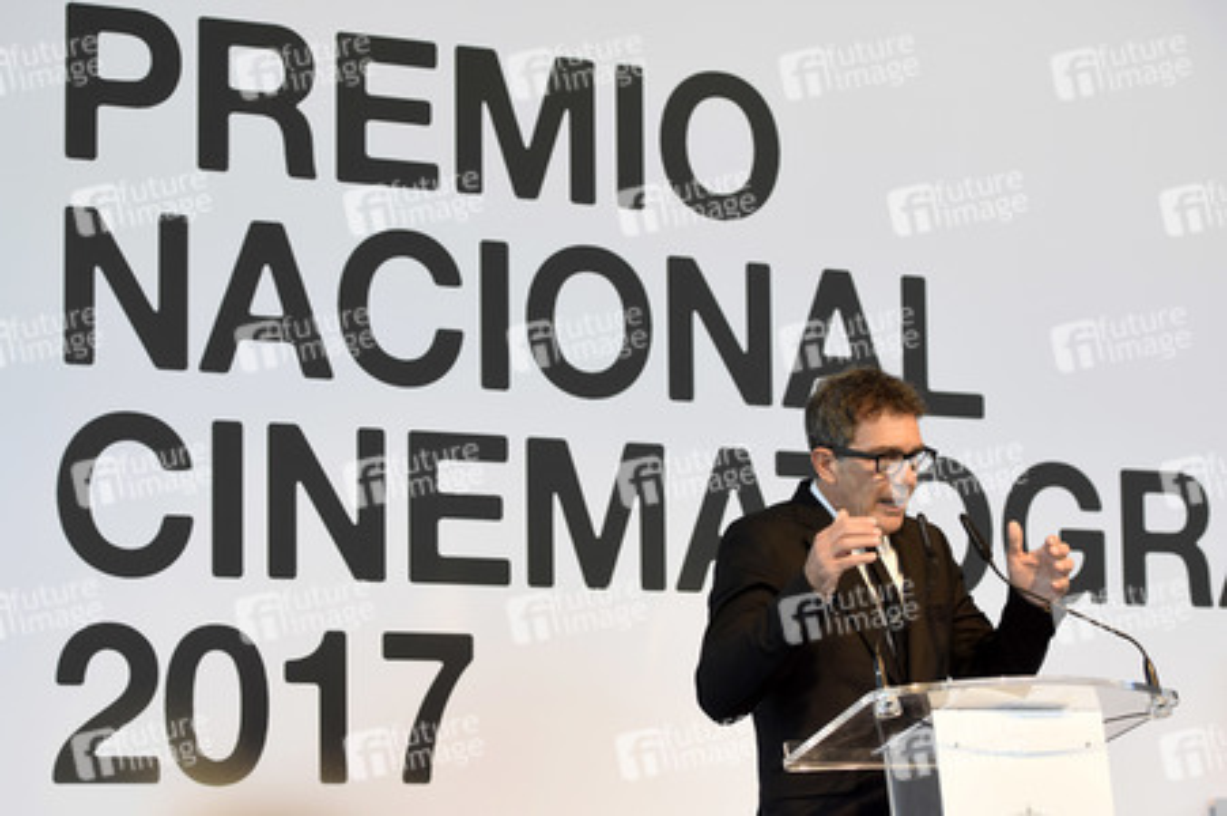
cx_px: 614
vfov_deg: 13.0
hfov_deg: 19.5
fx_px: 3576
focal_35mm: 105
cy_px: 408
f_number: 3.5
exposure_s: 1/500
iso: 800
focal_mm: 70
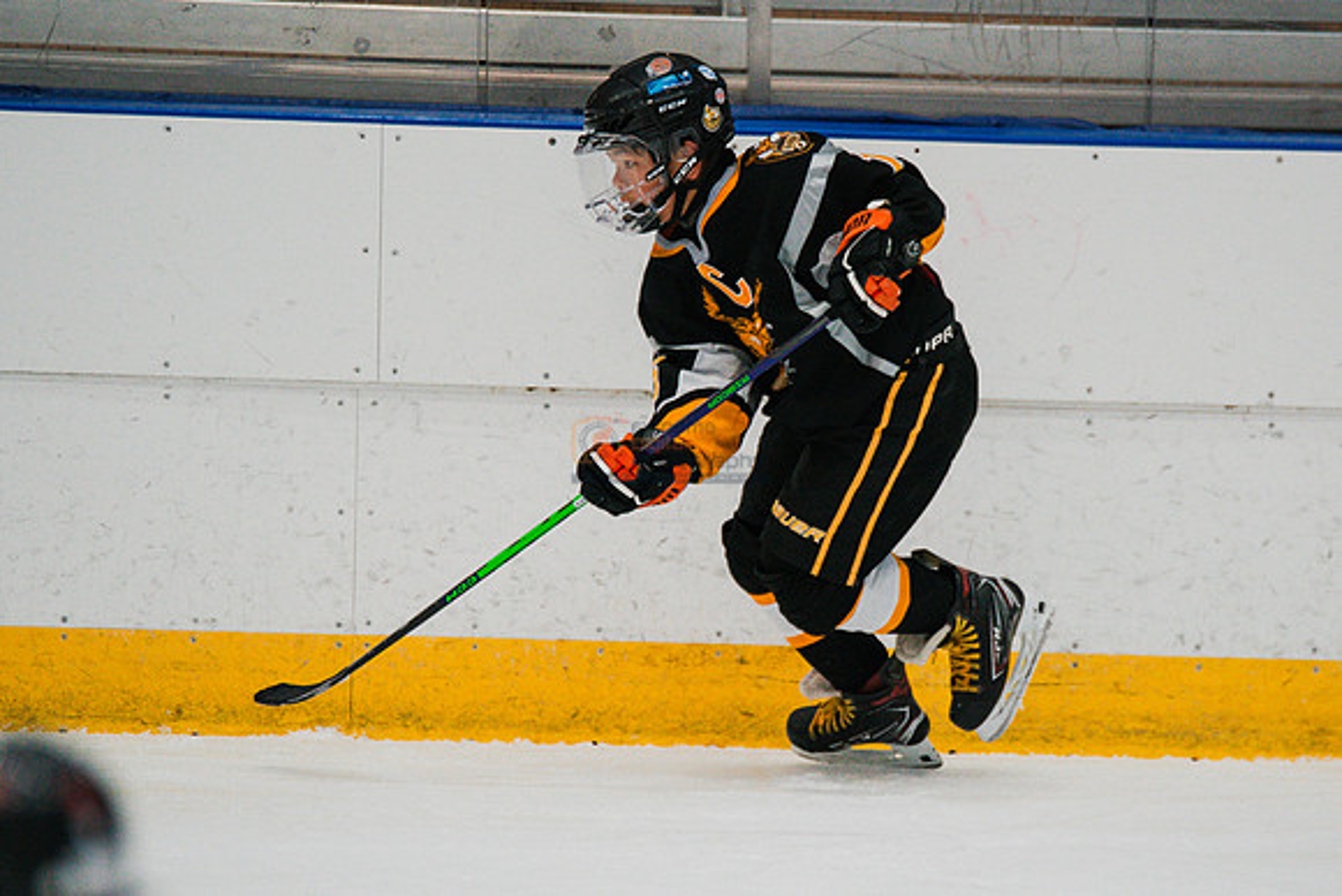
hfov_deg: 4.8
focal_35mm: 434
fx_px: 16174
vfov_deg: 3.2
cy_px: 510
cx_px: 802
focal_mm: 300
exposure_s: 1/1600
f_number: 3.2
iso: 3200
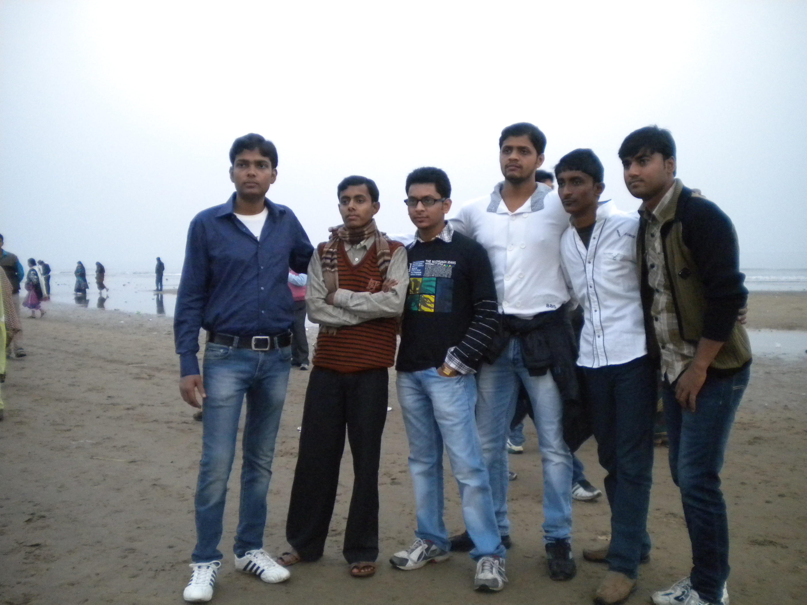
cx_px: 404
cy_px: 302
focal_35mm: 35
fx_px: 816
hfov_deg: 52.6
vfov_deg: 40.7
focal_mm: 6.3
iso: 400
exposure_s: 1/47.6
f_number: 3.1
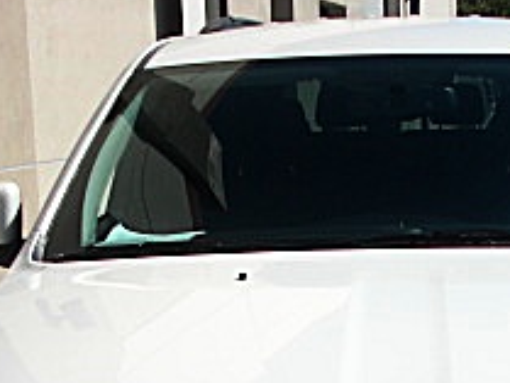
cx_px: 429
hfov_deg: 17.7
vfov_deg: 12.9
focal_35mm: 110
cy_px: 546
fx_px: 1622
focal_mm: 6.3
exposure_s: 1/200
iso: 50
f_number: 7.9
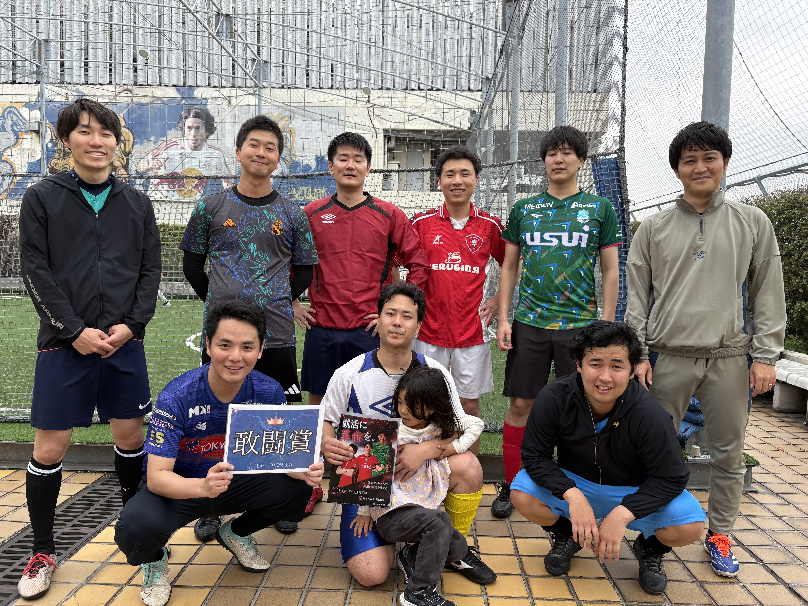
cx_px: 404
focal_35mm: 26
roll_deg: -0.4
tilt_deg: -3.0
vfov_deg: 53.1
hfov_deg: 67.3
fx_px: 607
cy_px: 303
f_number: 1.6
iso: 64
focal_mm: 5.96
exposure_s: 1/557
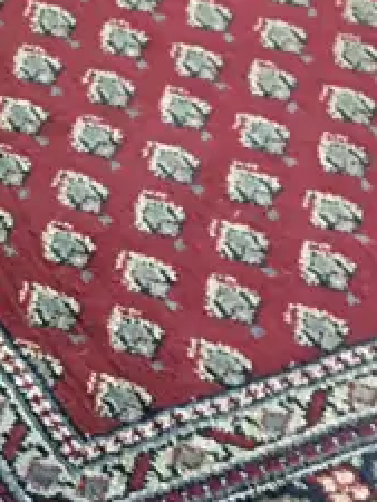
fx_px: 1915
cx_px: -299
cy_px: 78
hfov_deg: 10.6
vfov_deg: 14.8
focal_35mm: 132
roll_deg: -1.2
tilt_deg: -40.3
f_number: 2.2
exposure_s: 1/8
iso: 100
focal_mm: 4.15
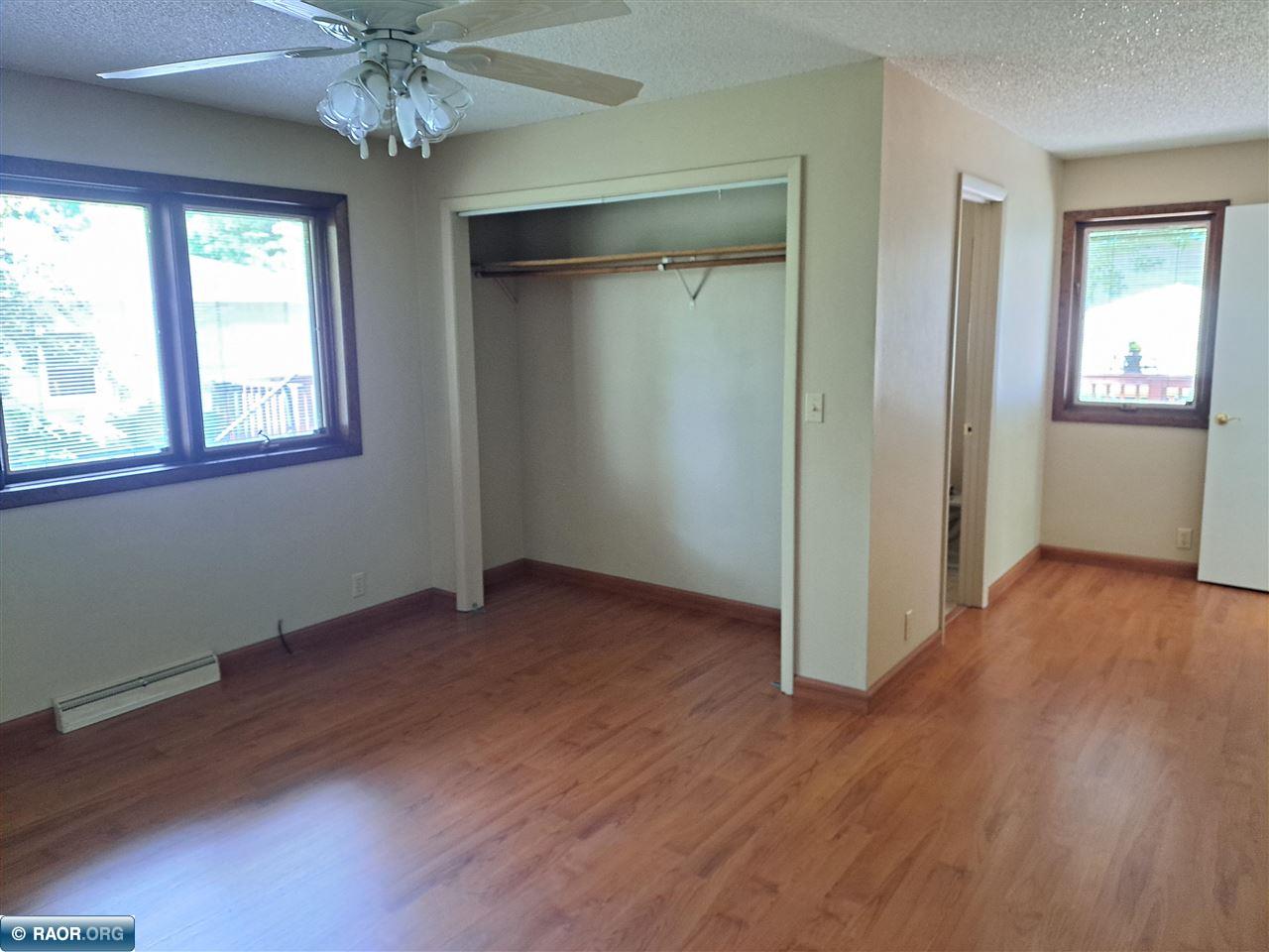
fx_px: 880
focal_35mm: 24
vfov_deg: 56.8
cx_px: 634
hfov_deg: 71.6
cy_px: 476
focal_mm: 5.23
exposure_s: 1/30
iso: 320
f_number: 1.8
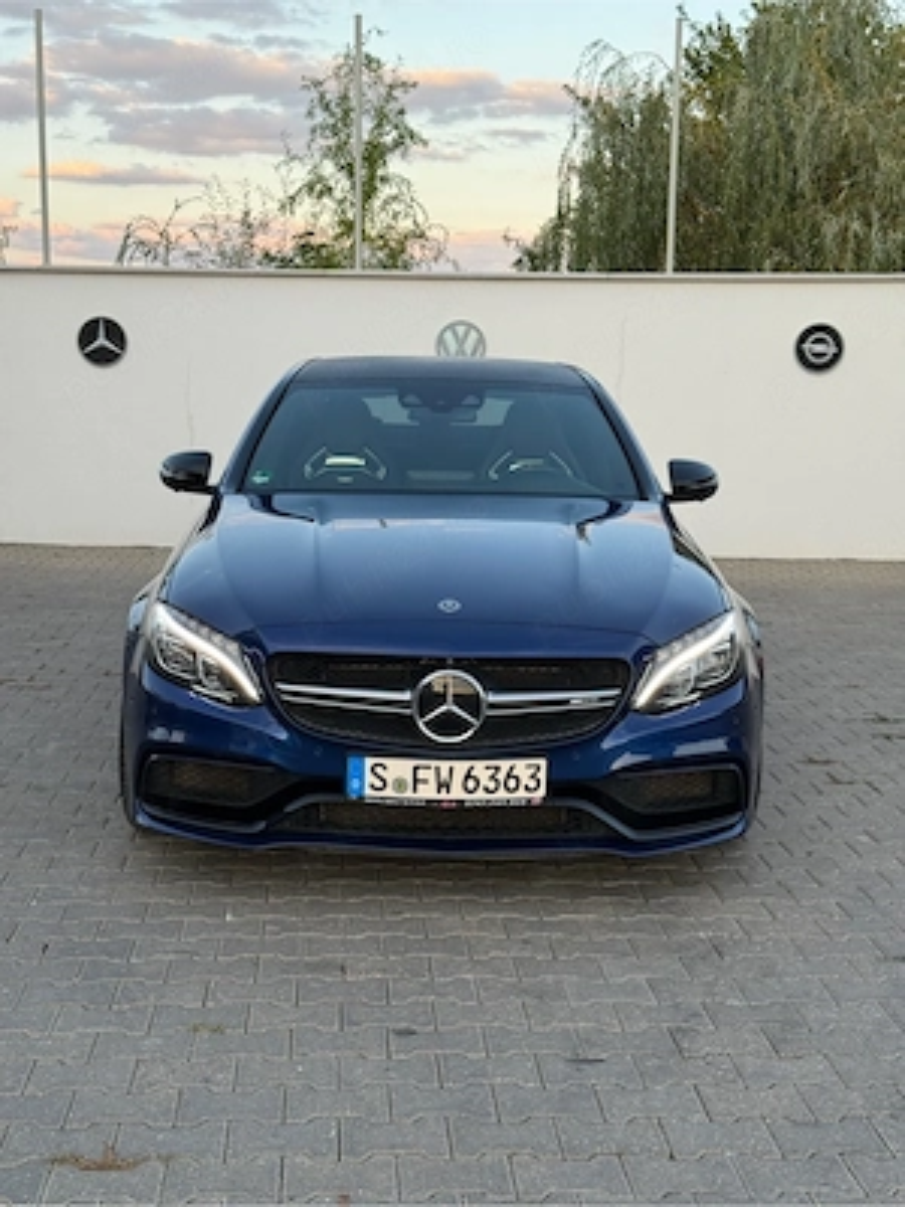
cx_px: 452
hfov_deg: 30.3
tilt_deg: -8.7
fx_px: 1673
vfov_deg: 39.7
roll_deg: -0.4
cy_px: 604
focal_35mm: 48
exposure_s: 1/499
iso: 64
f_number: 1.78
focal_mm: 6.76
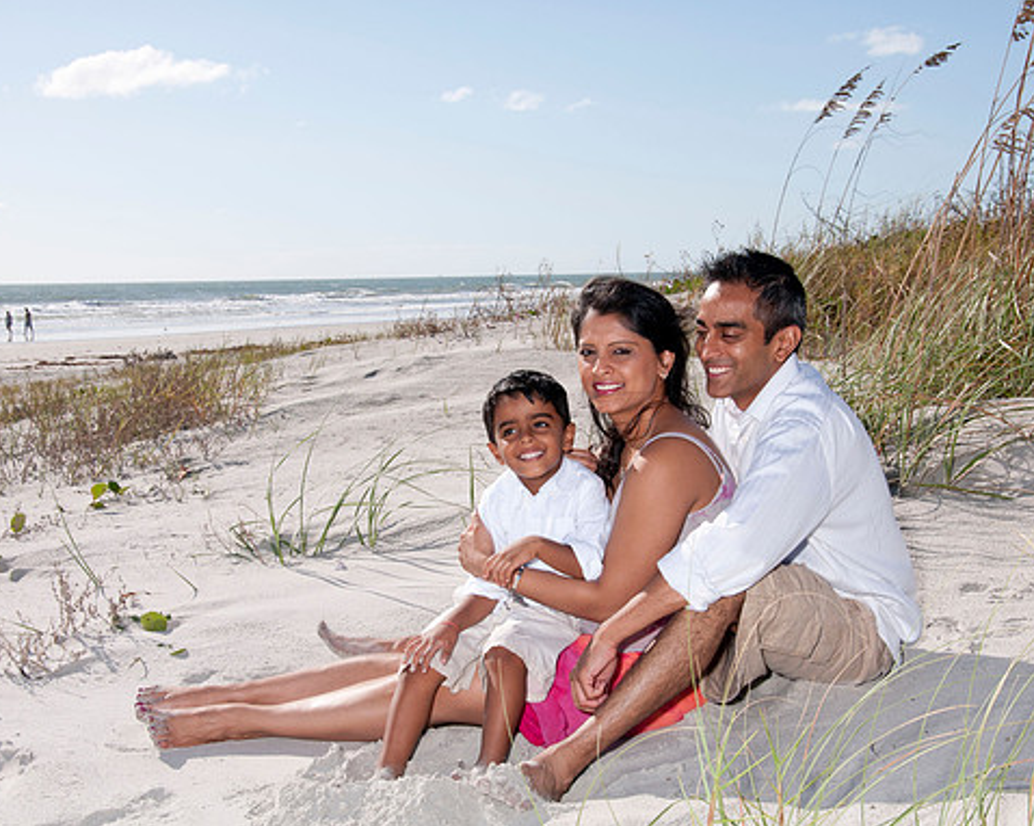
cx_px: 526
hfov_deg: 32.5
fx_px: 1774
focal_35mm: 58
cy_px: 414
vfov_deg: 26.2
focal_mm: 34
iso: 100
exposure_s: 1/250
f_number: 13
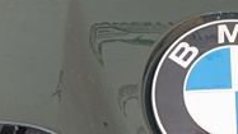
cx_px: 198
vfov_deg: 11.5
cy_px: 134
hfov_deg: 20.3
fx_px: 656
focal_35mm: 104
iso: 122
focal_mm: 4.22
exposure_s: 1/50
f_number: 1.8
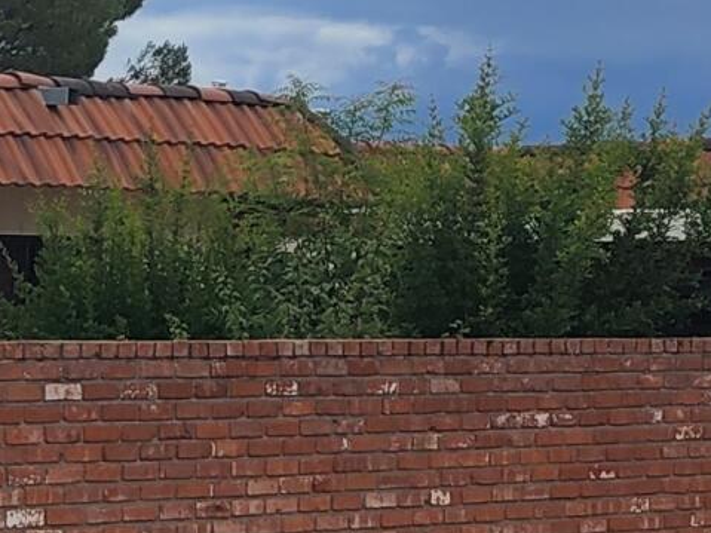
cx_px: -944
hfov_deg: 11.5
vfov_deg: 10.3
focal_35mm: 144
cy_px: 315
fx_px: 2957
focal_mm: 6.4
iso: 12
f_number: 1.8
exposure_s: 1/711
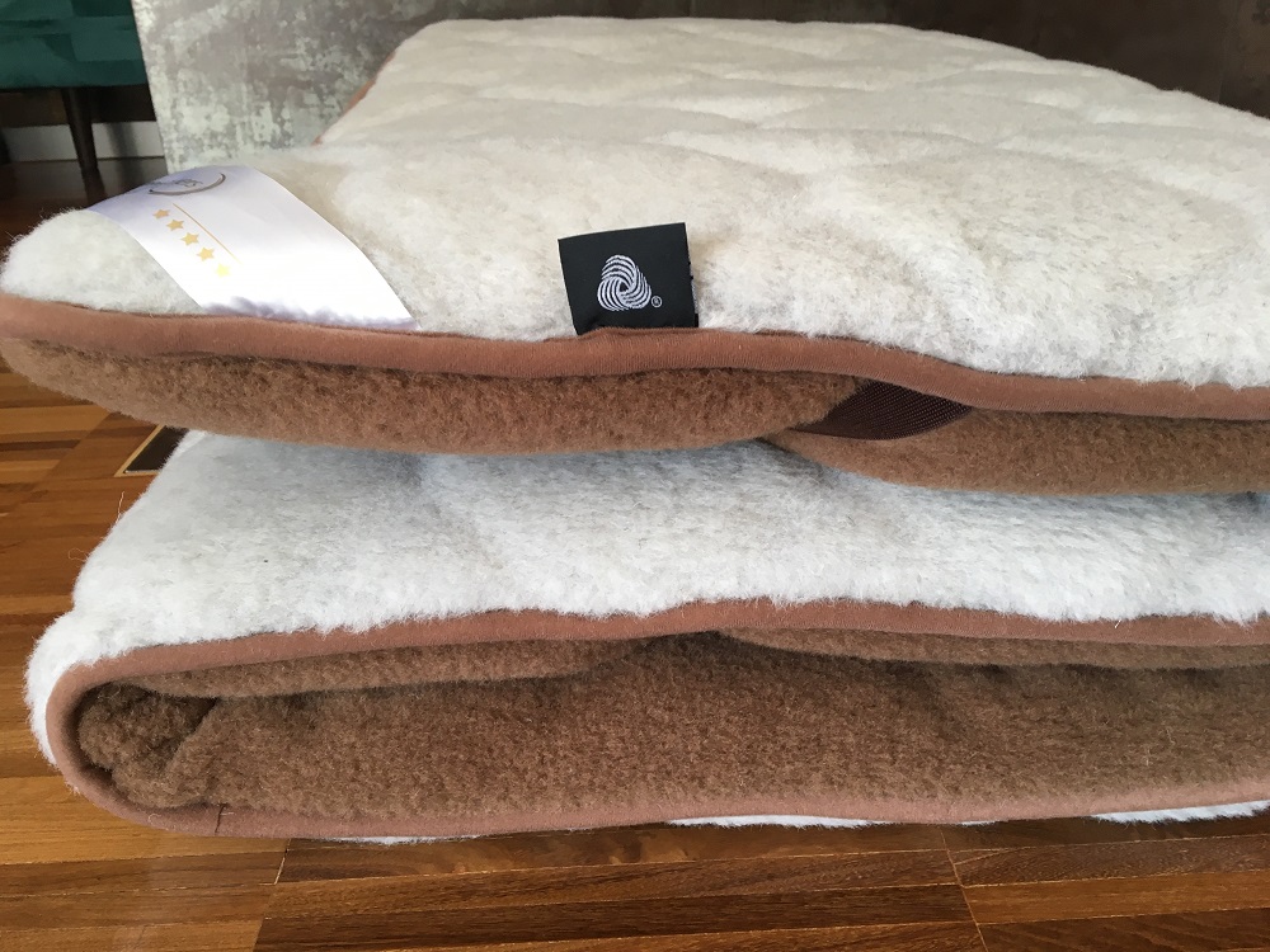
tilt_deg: -27.1
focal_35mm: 29
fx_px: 1064
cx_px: 635
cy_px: 476
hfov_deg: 61.7
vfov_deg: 48.2
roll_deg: +2.4
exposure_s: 1/33
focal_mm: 4.15
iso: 64
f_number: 2.2
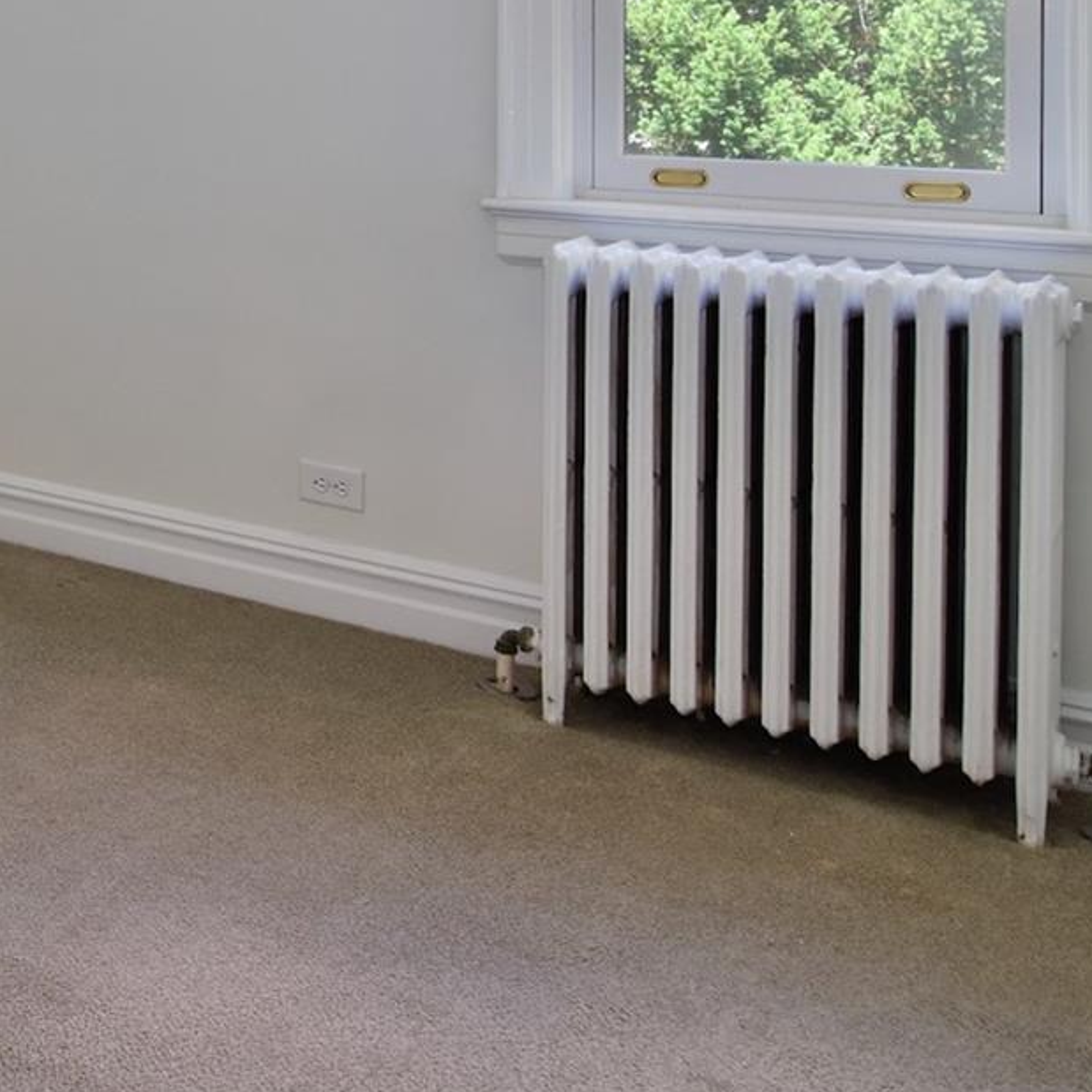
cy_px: -26
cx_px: -409
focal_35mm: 46
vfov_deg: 33.1
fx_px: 1656
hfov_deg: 28.3
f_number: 8
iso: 640
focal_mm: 11
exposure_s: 1/40
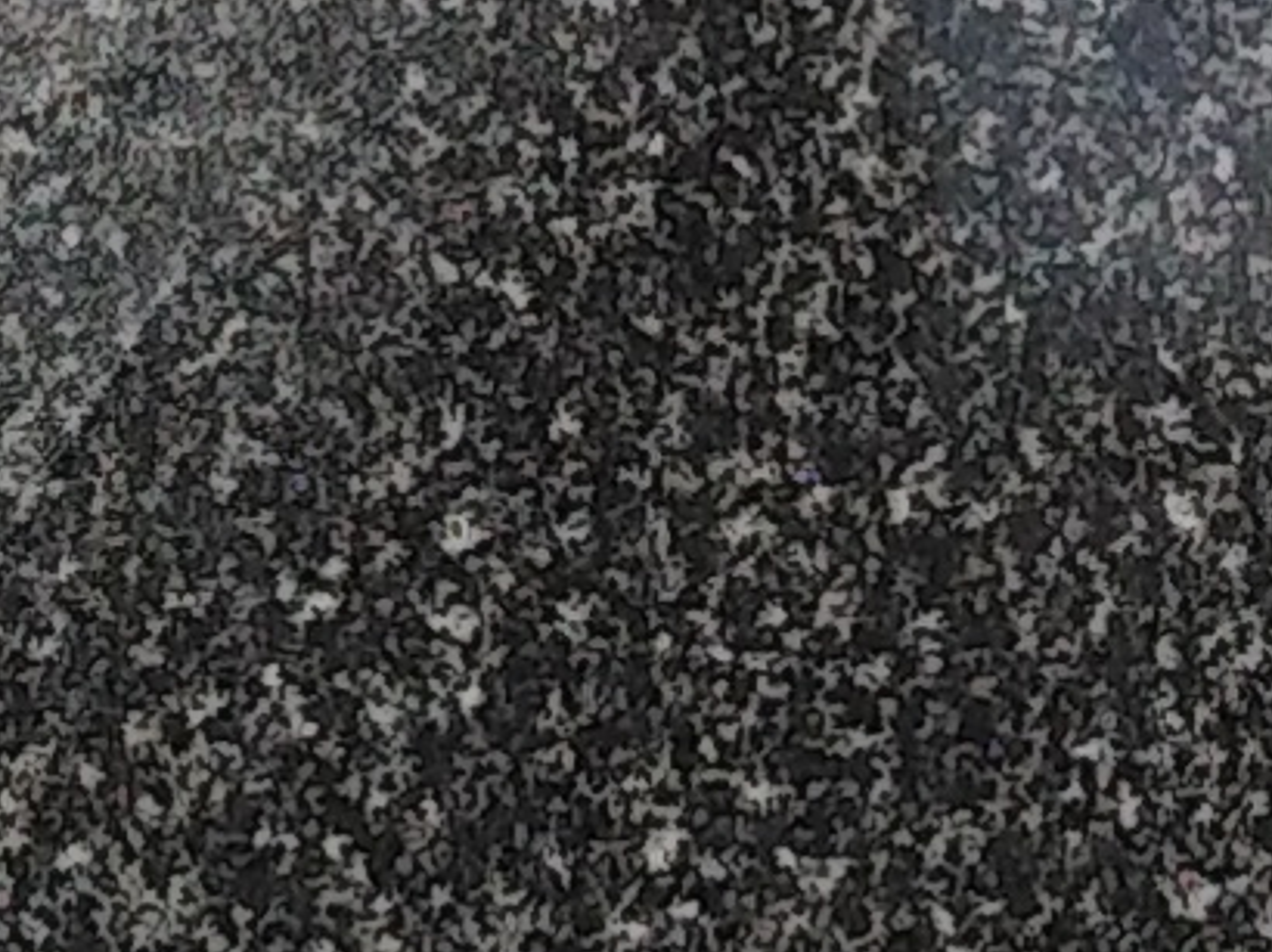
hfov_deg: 7.4
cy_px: 540
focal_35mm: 264
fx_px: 9695
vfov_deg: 5.6
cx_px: -596
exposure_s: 1/548
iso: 100
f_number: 2.2
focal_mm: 3.46
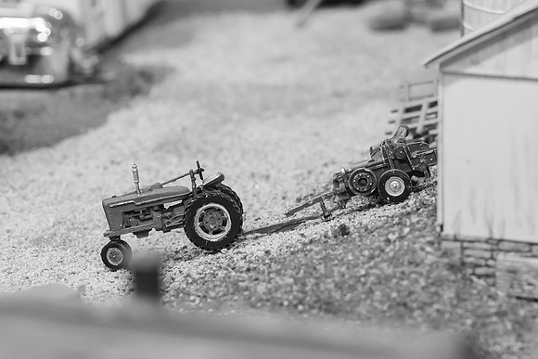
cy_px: 203
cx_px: 189
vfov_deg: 4.9
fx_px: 4171
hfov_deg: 7.4
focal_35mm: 279
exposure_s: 1/80
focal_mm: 120
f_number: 7.1
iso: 3200
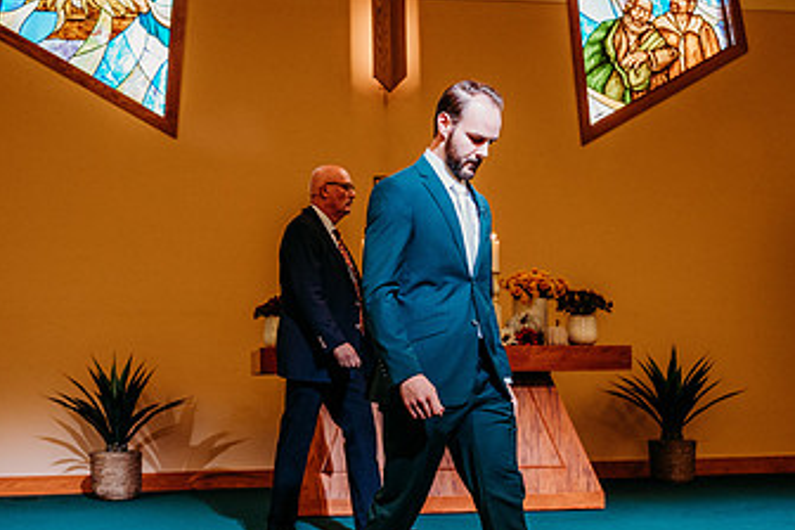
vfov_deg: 26.9
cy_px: 341
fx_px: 1104
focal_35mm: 50
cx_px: 336
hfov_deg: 39.5
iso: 2000
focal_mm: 29
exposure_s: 1/250
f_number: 2.8
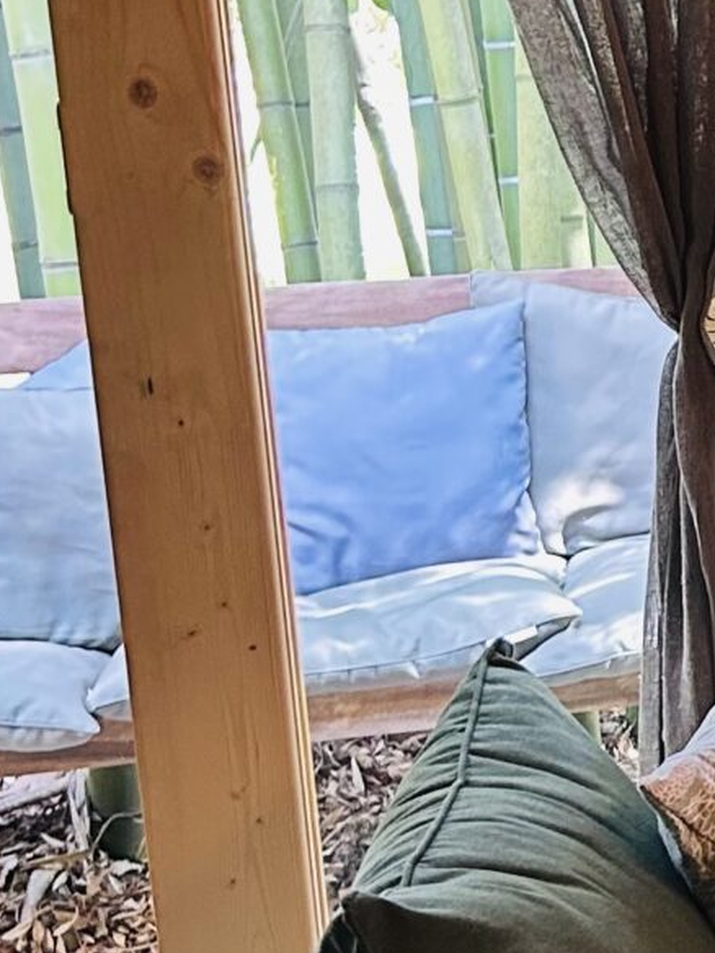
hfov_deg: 11.6
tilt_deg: -10.1
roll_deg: +1.5
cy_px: 243
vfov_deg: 17.2
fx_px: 3140
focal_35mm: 114
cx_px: 1445
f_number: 1.5
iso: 200
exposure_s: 1/60
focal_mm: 5.7
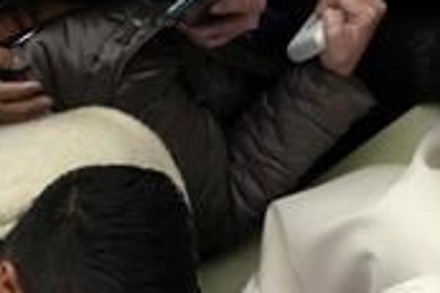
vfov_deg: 5.2
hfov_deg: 7.8
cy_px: 457
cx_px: 198
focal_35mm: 263
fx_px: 3211
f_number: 3.2
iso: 4000
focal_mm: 70
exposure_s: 1/800
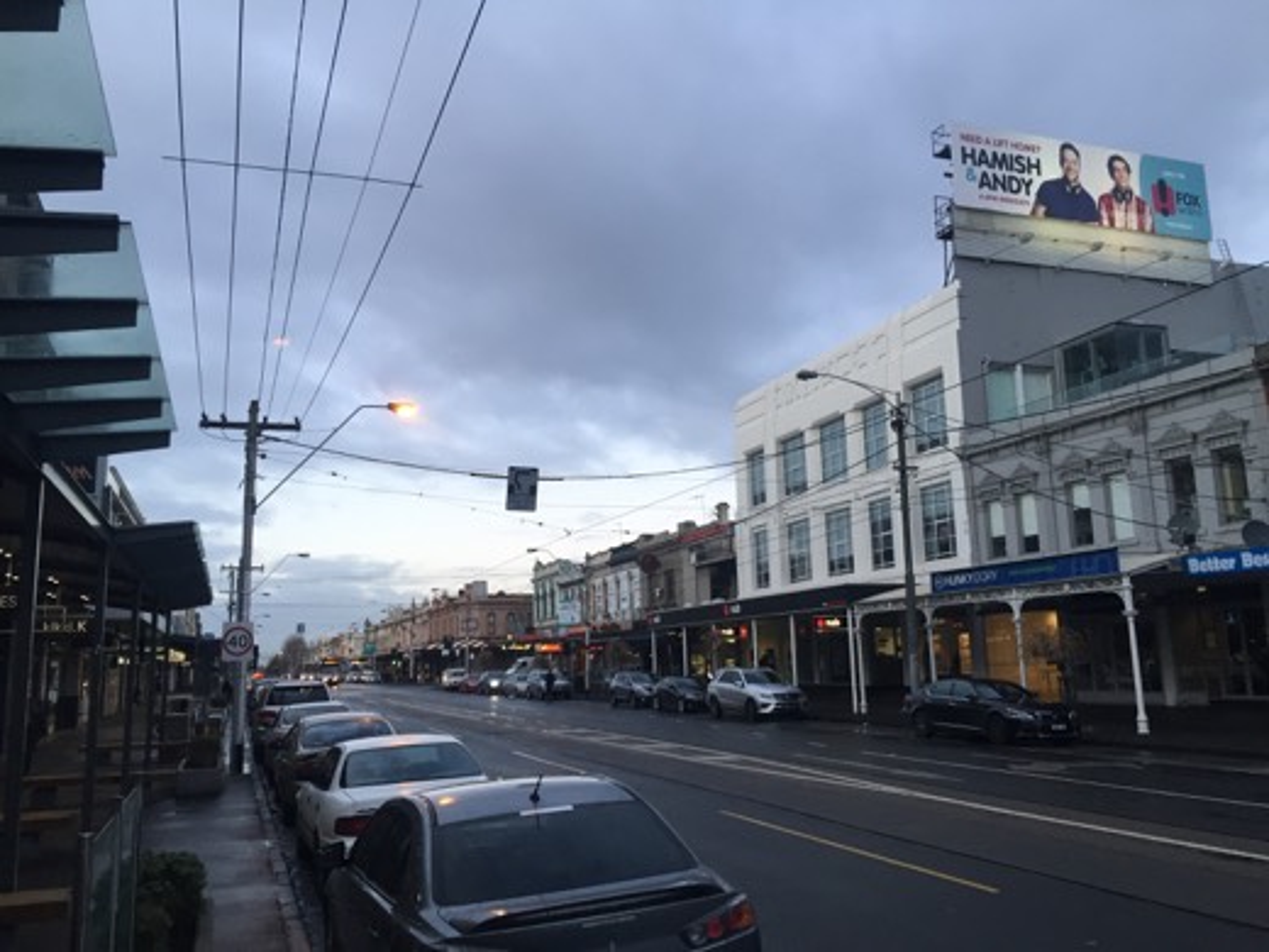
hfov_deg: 61.7
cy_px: 476
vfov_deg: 48.2
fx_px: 1063
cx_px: 634
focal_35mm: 29
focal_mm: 4.15
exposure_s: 1/40
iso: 32
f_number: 2.2
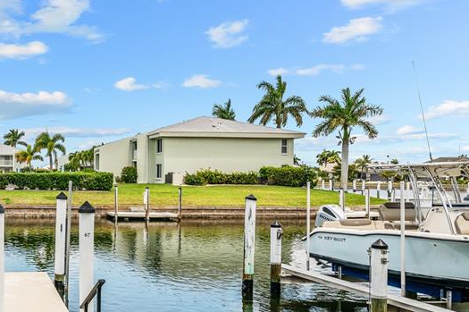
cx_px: 25
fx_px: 508
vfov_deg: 34.0
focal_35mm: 39
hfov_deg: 44.0
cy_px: 186
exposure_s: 1/640
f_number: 10
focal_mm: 20
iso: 320
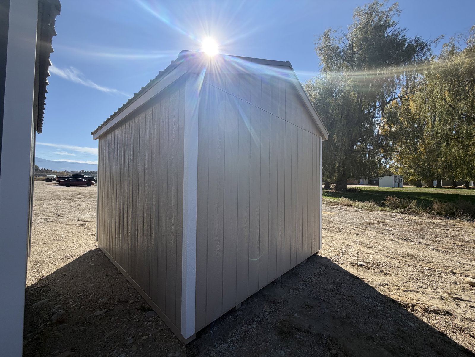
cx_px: 238
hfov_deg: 102.1
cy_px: 178
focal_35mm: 14
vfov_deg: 85.7
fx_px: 192
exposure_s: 1/770
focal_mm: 2.22
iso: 25
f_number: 2.2
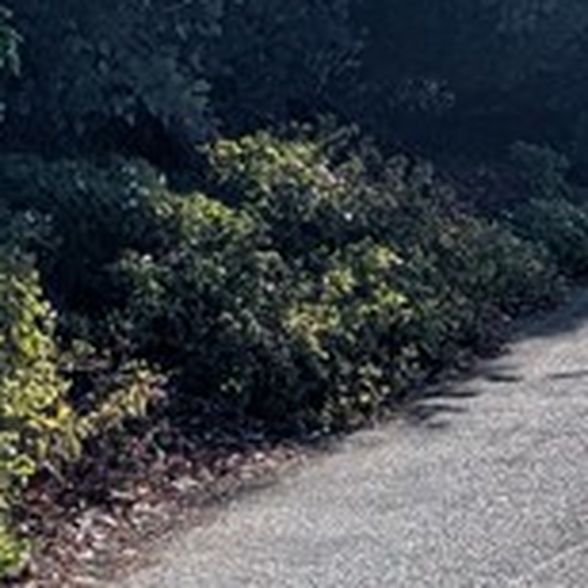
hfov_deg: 11.6
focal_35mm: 141
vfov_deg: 12.2
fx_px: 2710
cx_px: 1029
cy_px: -73
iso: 19
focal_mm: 6.9
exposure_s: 1/3289
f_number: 1.68
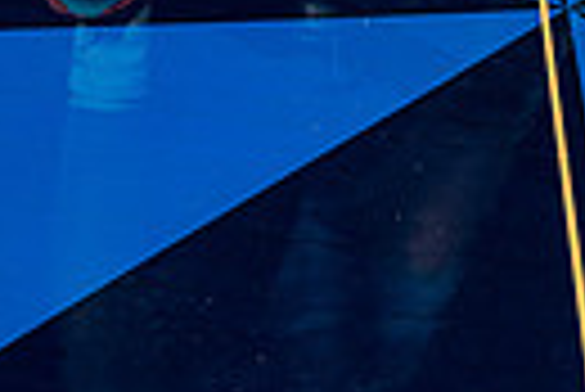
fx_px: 1741
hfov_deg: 19.0
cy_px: -604
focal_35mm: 107
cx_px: 418
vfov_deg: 10.6
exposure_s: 1/250
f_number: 5.6
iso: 640
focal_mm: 31
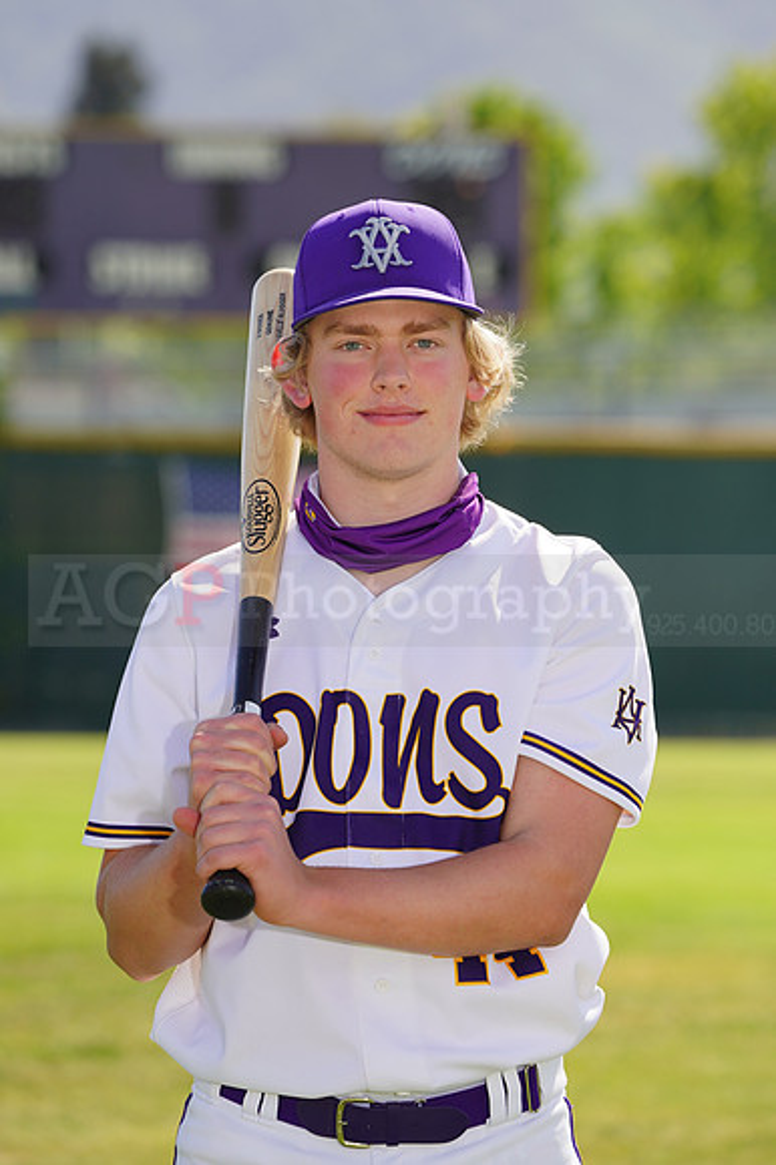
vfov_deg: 7.7
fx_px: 8675
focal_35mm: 268
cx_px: 388
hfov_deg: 5.1
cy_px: 582
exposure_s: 1/250
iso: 100
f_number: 8
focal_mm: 268
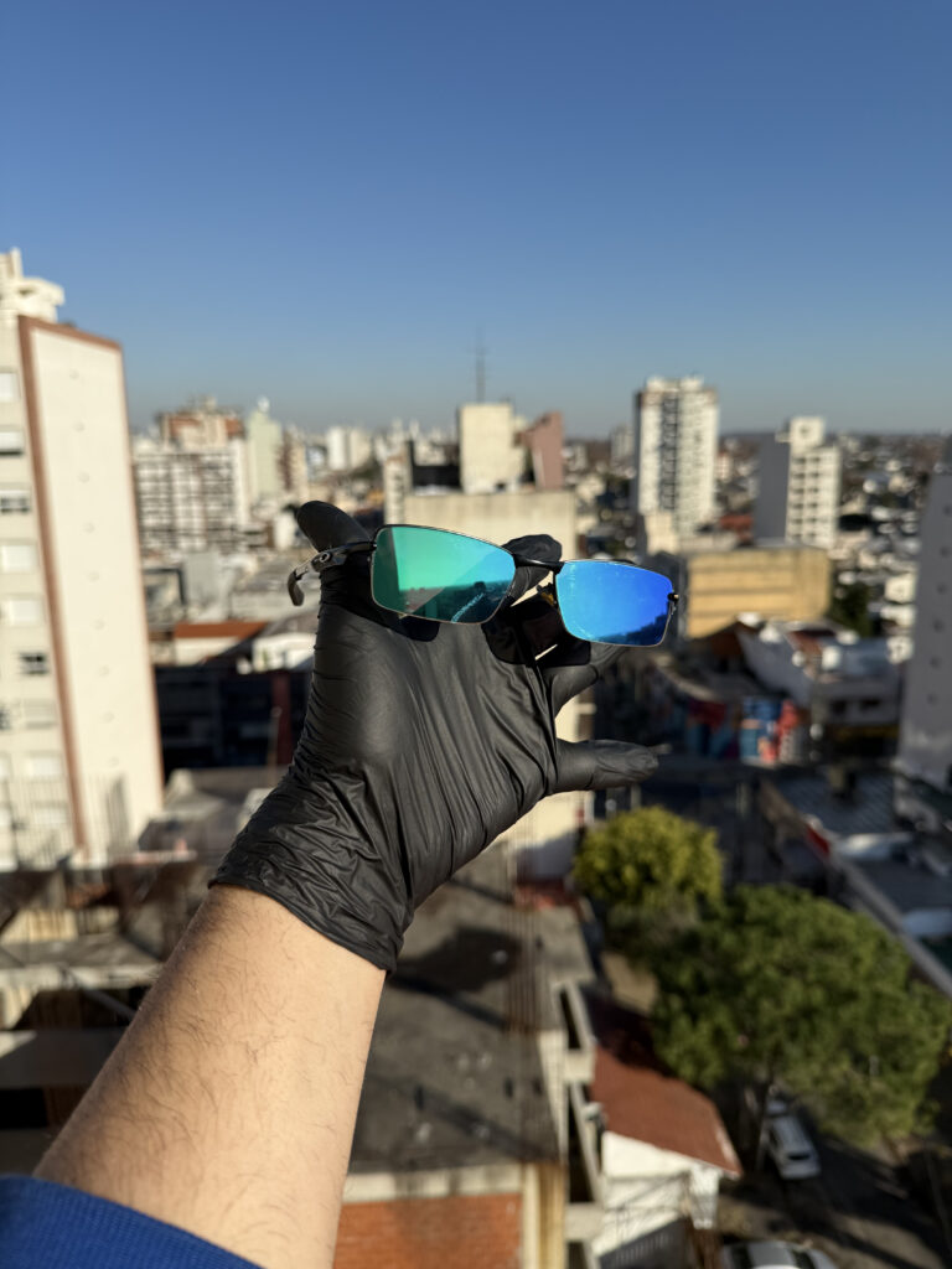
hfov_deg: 56.8
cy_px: 634
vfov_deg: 71.6
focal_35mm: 24
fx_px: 880
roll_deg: +1.2
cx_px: 476
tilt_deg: -11.4
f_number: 1.78
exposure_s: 1/5714
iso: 80
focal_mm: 6.76
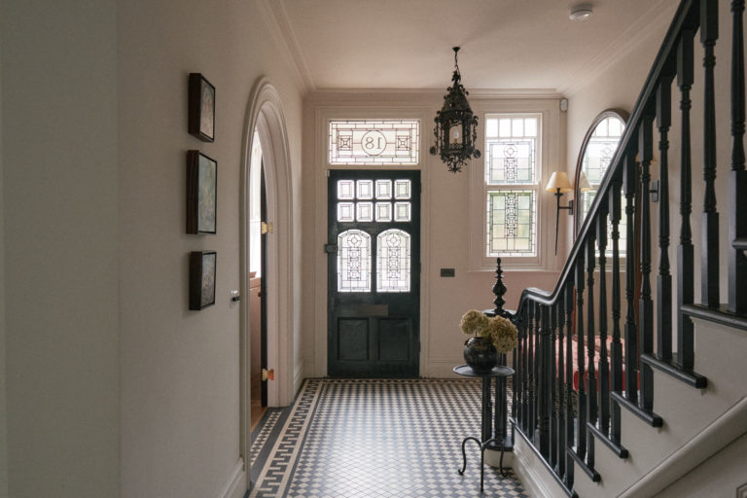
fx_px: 498
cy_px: 249
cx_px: 374
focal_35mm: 24
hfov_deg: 73.7
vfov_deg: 53.1
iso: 1600
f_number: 5.6
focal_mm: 16
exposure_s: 1/60
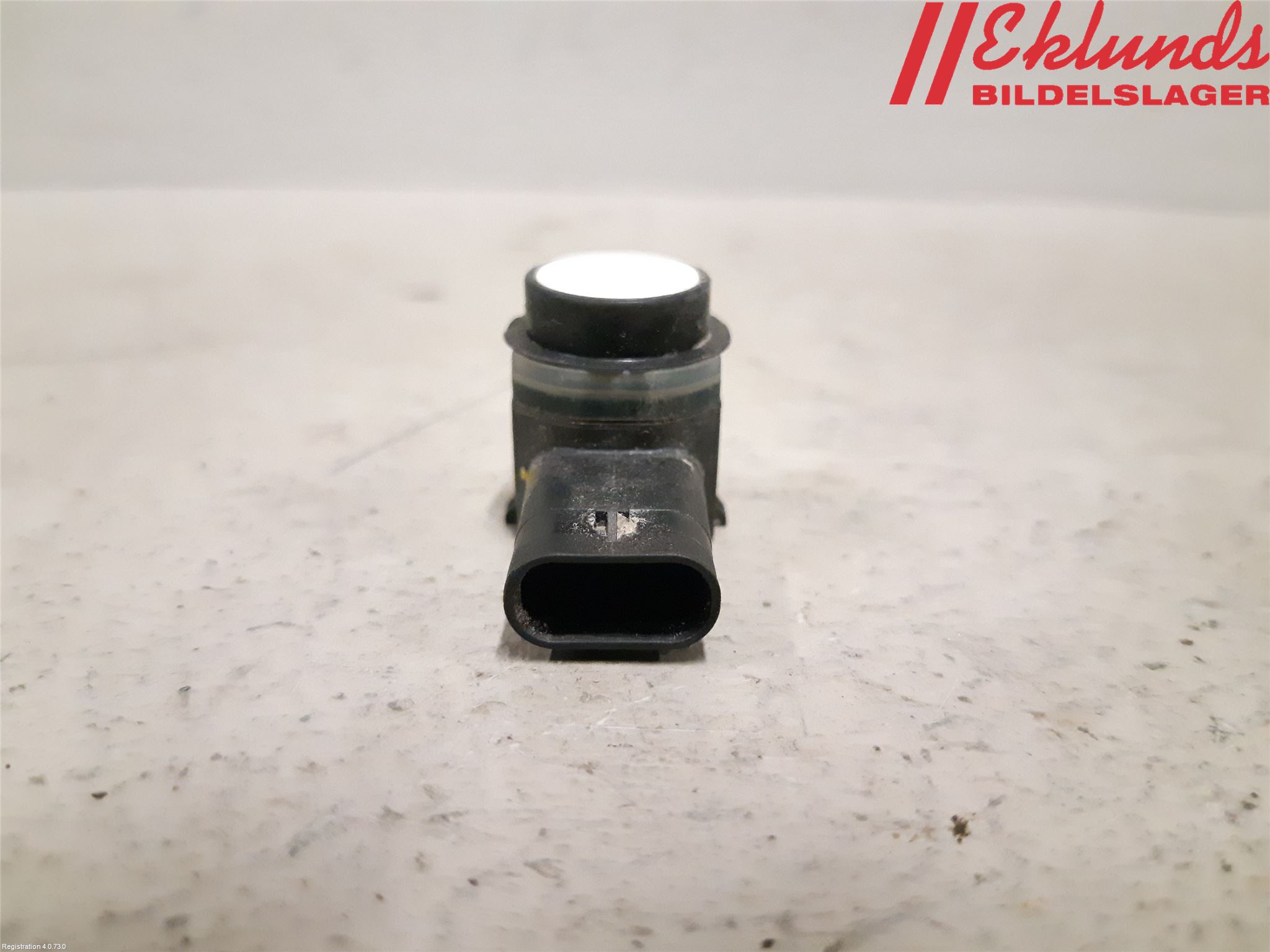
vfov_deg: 53.1
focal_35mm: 26
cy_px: 476
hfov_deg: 67.3
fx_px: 954
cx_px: 635
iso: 800
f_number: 1.7
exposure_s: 1/129
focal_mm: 3.93
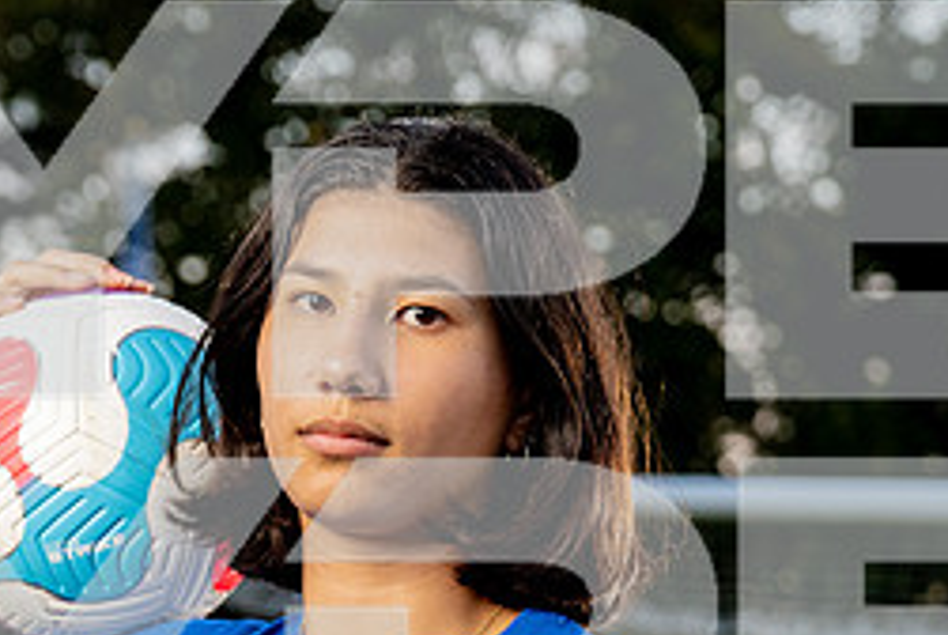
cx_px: 212
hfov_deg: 15.2
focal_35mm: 134
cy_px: 660
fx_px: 3533
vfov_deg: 10.2
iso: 800
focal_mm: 58
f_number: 4
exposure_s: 1/250
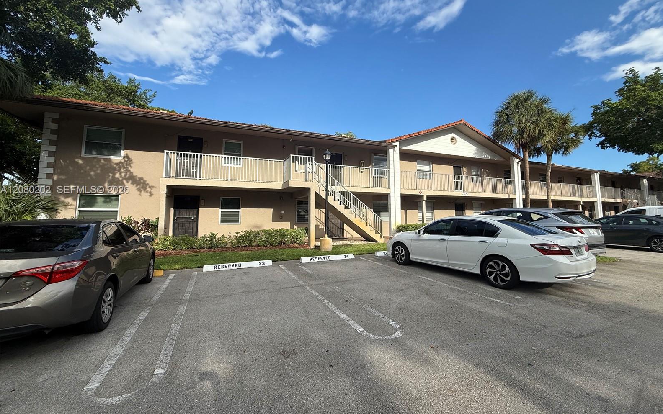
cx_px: 334
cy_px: 190
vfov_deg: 74.6
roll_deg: +0.6
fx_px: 271
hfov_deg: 101.5
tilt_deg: +5.9
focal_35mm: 15
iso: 50
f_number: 2.2
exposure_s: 1/1399
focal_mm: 2.22
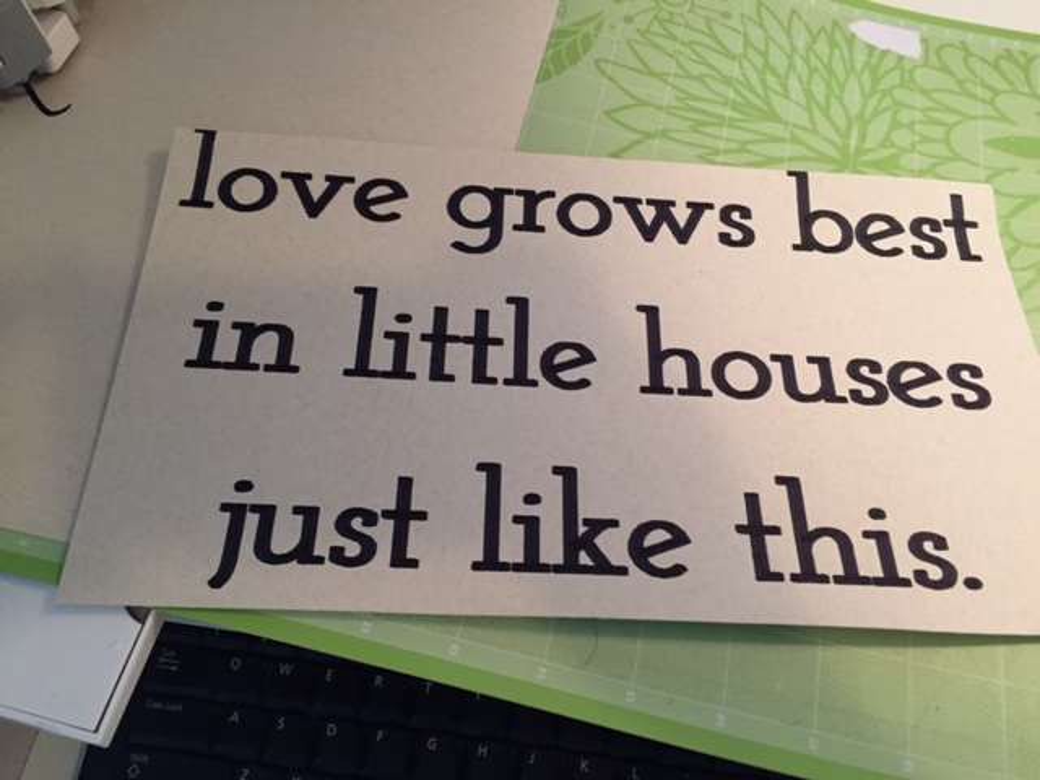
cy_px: 390
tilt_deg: -59.1
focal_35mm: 29
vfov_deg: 48.2
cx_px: 520
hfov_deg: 61.7
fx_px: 871
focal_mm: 4.15
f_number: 2.2
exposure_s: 1/30
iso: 160
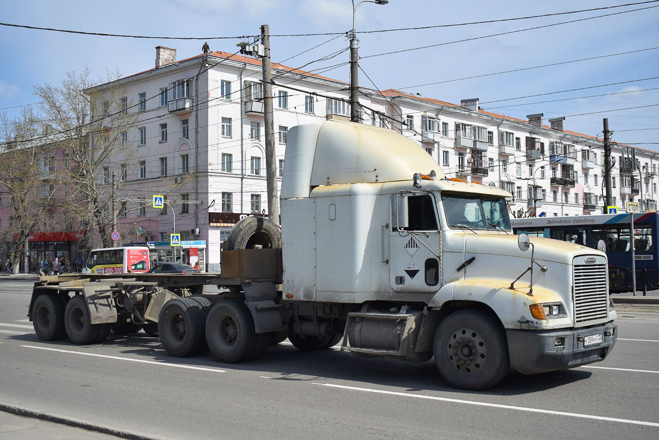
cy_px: 220
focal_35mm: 39
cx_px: 330
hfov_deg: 49.6
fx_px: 714
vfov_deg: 34.2
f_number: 5
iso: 100
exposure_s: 1/800
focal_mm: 26
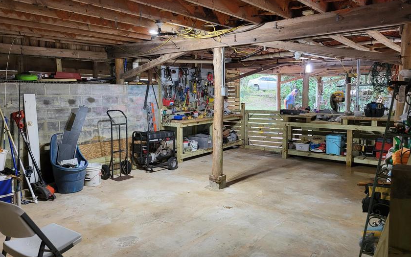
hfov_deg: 66.5
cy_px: 128
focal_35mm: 28
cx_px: 203
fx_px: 314
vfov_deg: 44.5
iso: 160
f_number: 1.8
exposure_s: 1/60
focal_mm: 5.4
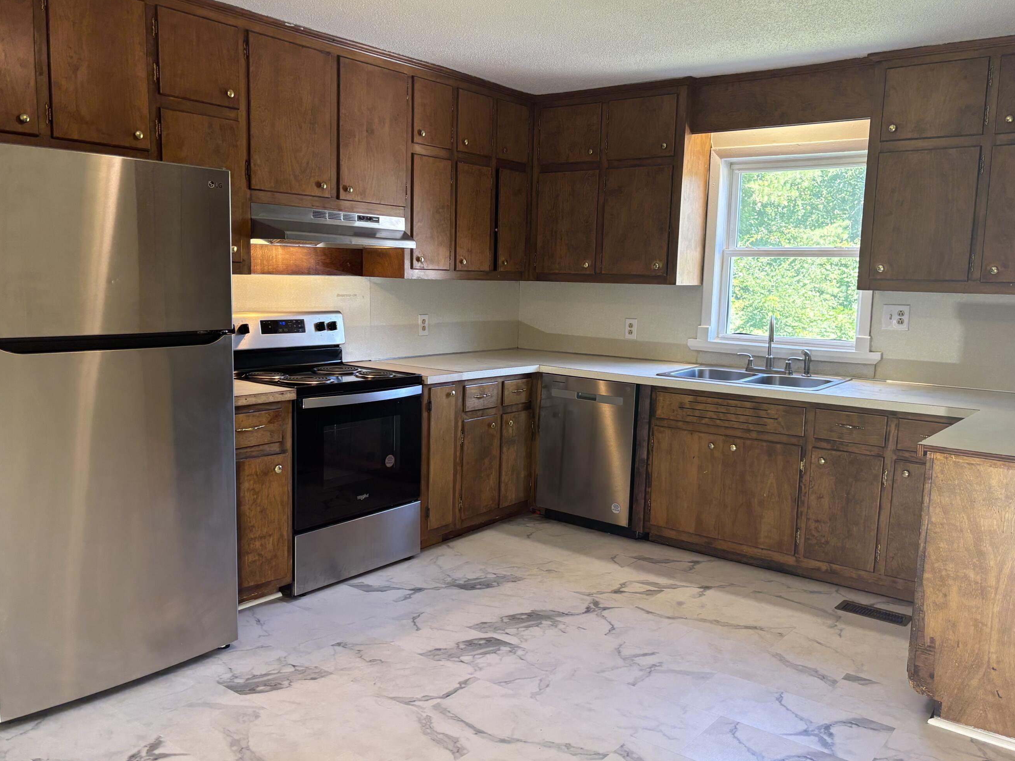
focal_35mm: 30
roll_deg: -1.6
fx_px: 880
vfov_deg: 46.8
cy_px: 392
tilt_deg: -8.7
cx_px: 503
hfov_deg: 60.0
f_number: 1.6
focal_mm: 5.96
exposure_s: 1/60
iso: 100
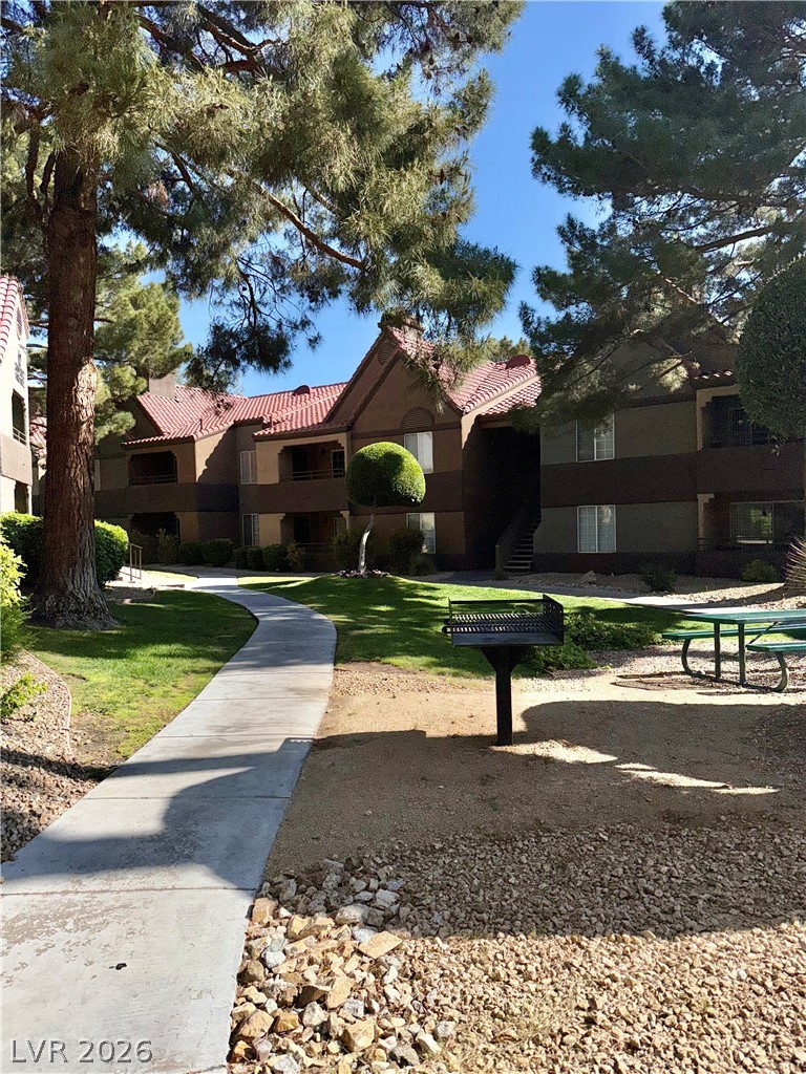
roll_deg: +1.7
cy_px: 537
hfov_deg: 56.8
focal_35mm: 24
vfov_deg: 71.6
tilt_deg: -1.9
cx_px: 403
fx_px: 745
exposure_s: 1/19608
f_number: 1.78
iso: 50
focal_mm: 6.76
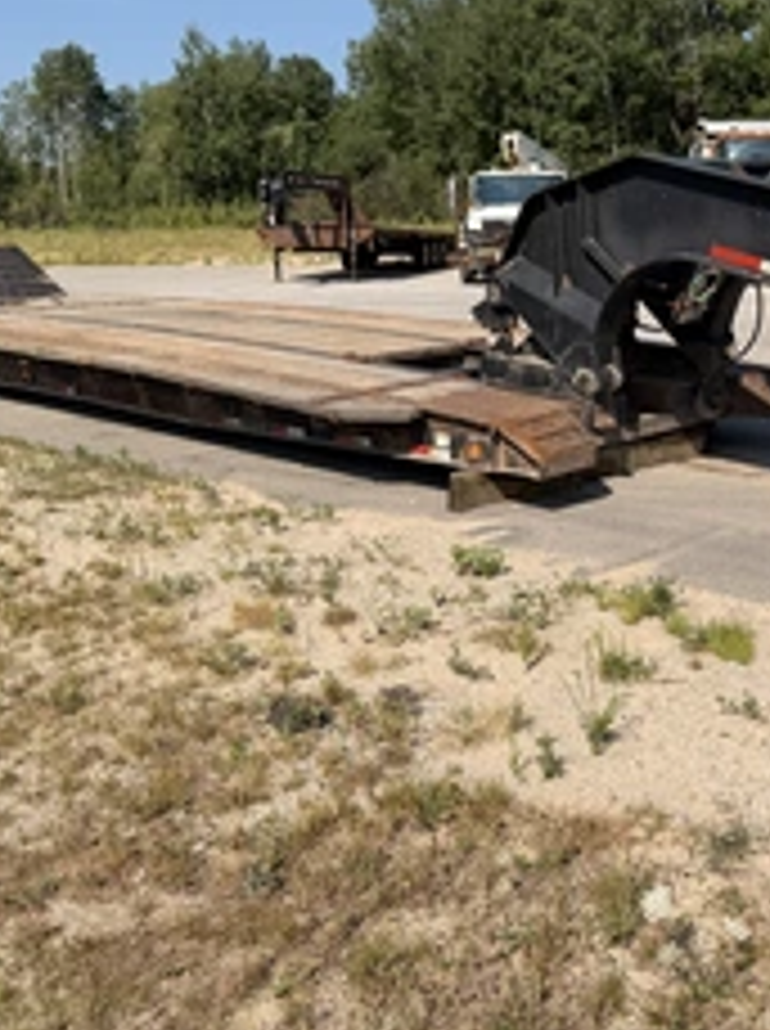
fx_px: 1249
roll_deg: +1.2
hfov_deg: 34.0
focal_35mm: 42
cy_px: 481
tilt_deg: -12.8
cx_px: 509
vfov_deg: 44.8
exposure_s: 1/6173
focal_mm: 6.76
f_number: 1.78
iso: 80
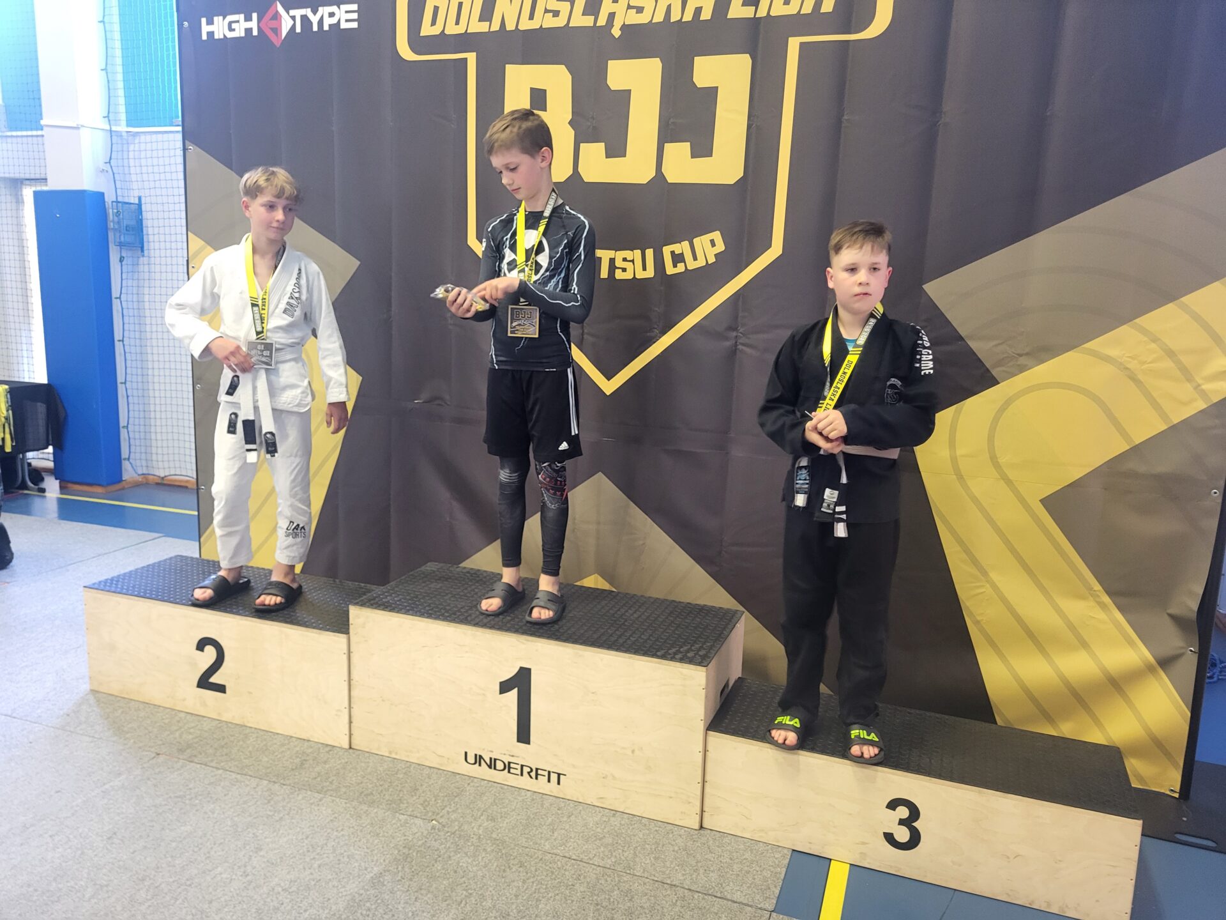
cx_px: 613
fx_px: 921
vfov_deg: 53.1
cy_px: 460
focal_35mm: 26
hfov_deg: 67.3
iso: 500
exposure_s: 1/50
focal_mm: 5.4
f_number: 1.8
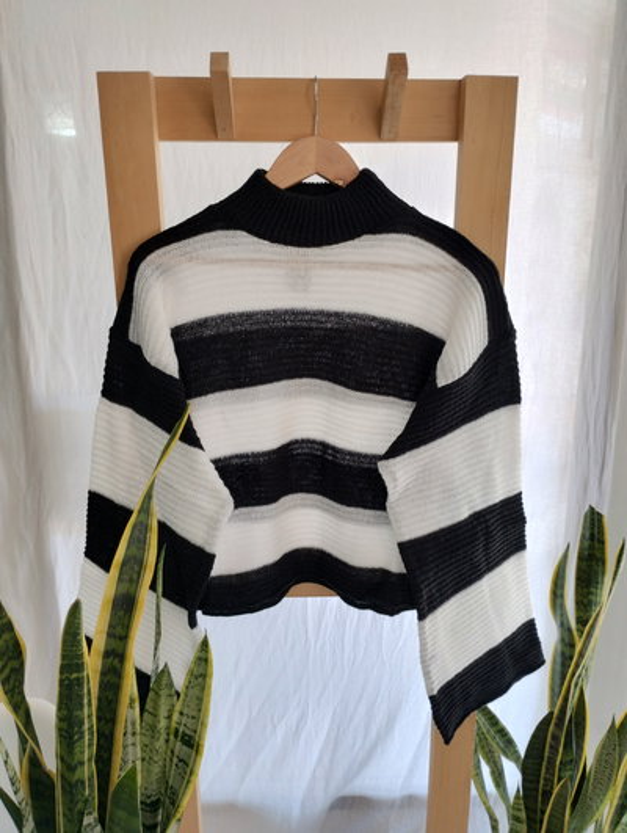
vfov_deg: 63.4
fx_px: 674
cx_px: 314
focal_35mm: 28
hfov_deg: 49.9
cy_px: 416
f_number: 1.8
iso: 240
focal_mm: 4.27
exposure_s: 1/50
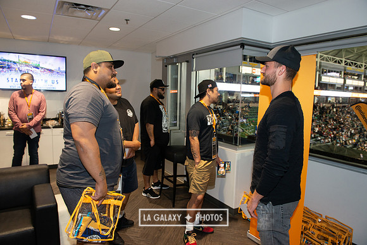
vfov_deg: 53.2
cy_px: 122
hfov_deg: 73.7
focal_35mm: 24
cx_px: 184
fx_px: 245
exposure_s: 1/60
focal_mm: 24
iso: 640
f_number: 6.3
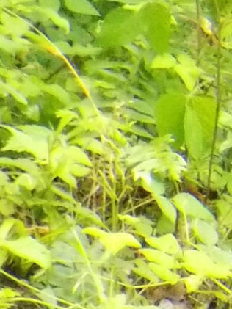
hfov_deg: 1.7
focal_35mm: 841
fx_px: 7511
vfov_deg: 2.4
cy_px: -141
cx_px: 1004
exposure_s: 1/13
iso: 400
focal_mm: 20.9
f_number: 4.8
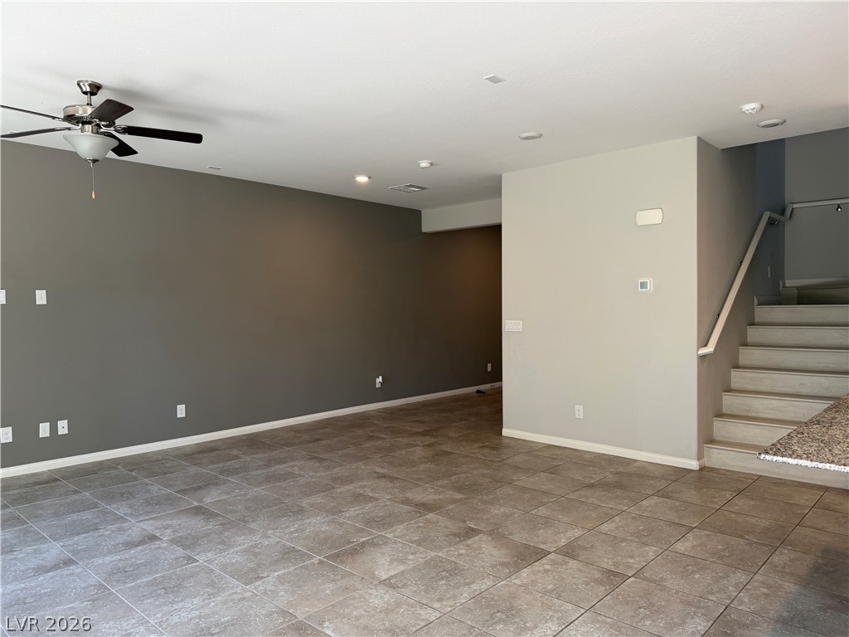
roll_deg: +0.5
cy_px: 318
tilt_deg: -1.9
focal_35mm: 24
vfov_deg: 56.8
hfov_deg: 71.6
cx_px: 424
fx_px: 589
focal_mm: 6.76
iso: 100
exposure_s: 1/120
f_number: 1.78
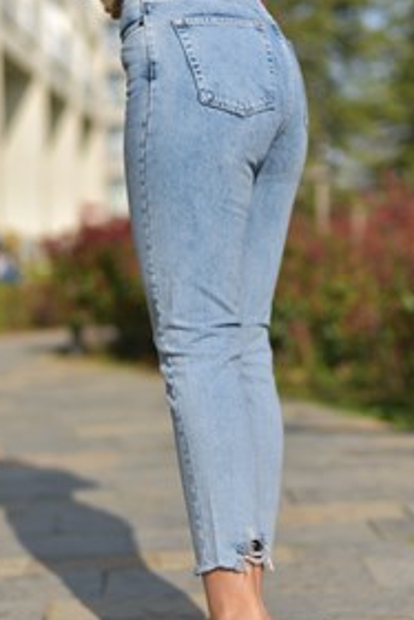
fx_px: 1430
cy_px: 328
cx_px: 206
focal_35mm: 83
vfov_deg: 24.5
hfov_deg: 16.5
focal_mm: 50
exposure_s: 1/5000
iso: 80
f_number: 2
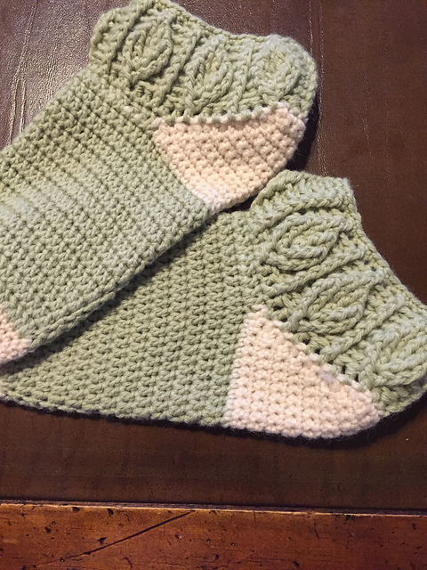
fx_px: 477
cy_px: 285
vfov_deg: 61.7
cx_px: 214
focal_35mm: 29
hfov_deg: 48.2
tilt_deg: -80.9
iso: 250
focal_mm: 4.15
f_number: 2.2
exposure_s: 1/30
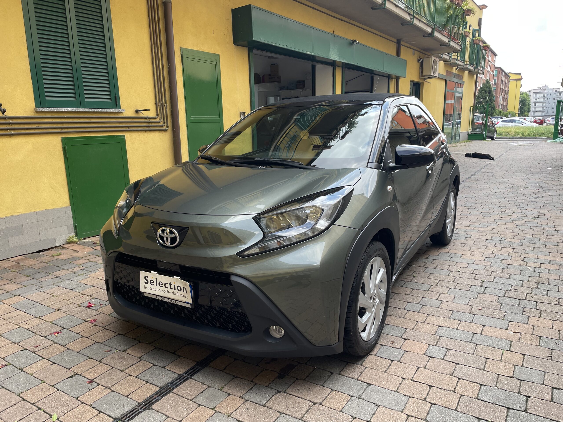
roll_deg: +1.3
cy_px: 211
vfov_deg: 53.1
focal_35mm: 26
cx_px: 282
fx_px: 423
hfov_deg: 67.3
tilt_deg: -14.2
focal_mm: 4.2
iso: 32
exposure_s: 1/412
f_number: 1.6
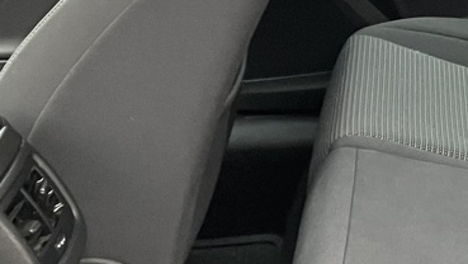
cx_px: 715
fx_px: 1477
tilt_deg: -24.8
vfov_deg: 10.2
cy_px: 211
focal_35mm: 119
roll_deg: -2.7
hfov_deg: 16.3
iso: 100
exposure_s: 1/60
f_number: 1.8
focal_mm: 3.99
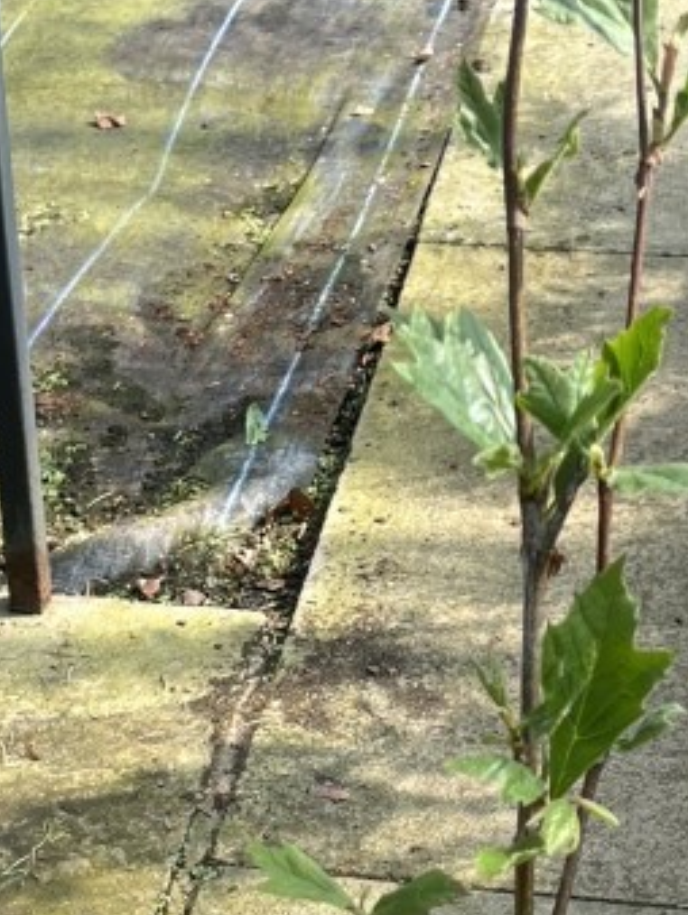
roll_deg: +1.3
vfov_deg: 23.1
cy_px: 758
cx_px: 414
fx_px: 2197
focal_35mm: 83
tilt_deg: -37.2
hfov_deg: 17.8
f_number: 1.6
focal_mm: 5.1
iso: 50
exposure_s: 1/1000
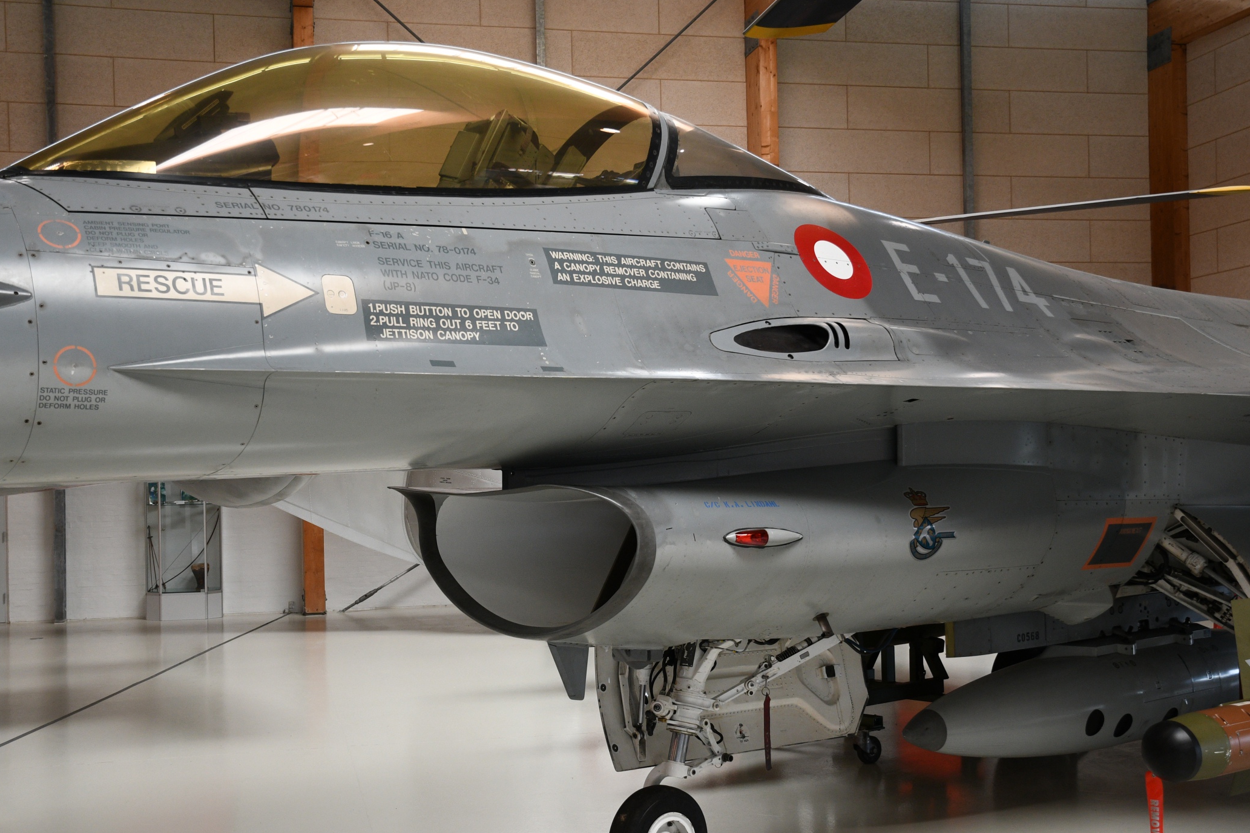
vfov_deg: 31.2
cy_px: 462
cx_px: 594
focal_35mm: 43
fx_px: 1493
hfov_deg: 45.4
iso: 640
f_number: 4.5
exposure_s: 1/80
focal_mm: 25
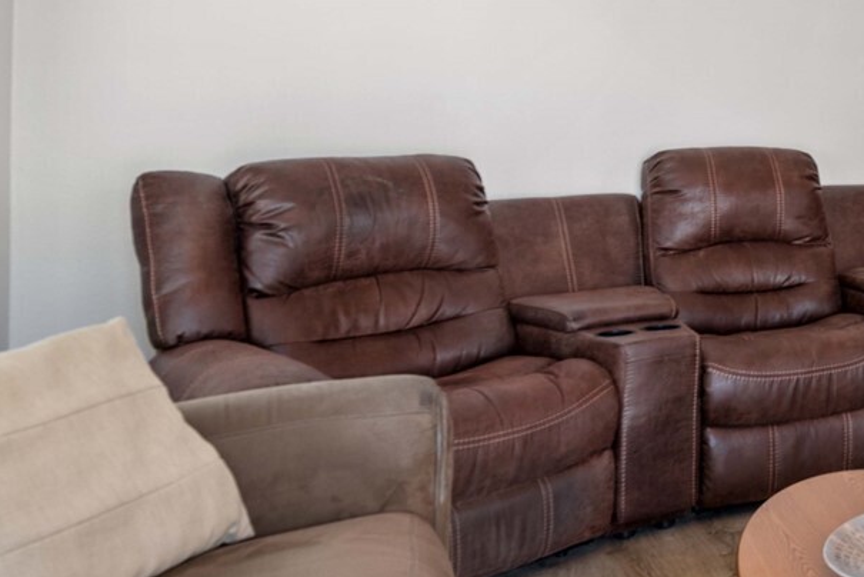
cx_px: 1137
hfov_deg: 33.3
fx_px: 1008
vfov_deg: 30.4
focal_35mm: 42
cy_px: 51
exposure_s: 1/3
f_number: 8
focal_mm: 15
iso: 200
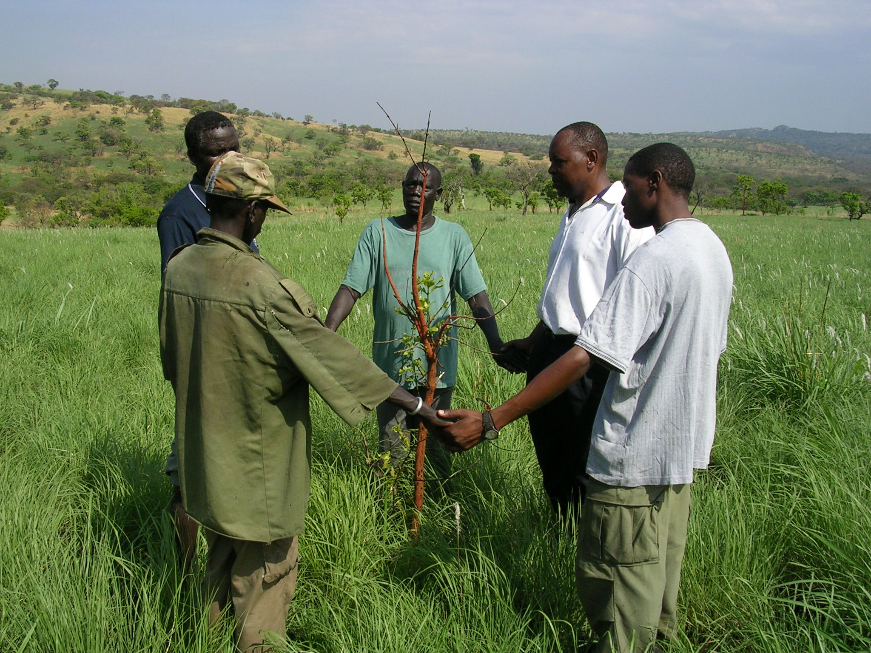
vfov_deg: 37.7
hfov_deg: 49.0
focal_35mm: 38
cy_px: 326
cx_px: 436
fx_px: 956
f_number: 5.6
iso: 50
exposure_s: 1/362
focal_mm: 5.8
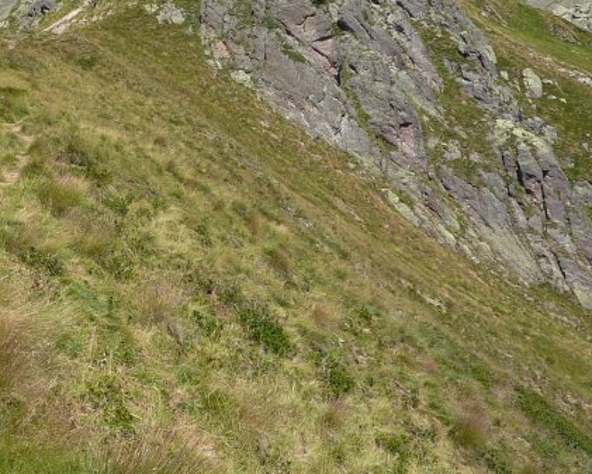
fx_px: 1016
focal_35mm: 58
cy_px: 60
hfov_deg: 31.7
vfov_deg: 25.5
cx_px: 128
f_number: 4.5
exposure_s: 1/400
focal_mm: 4.1
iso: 80
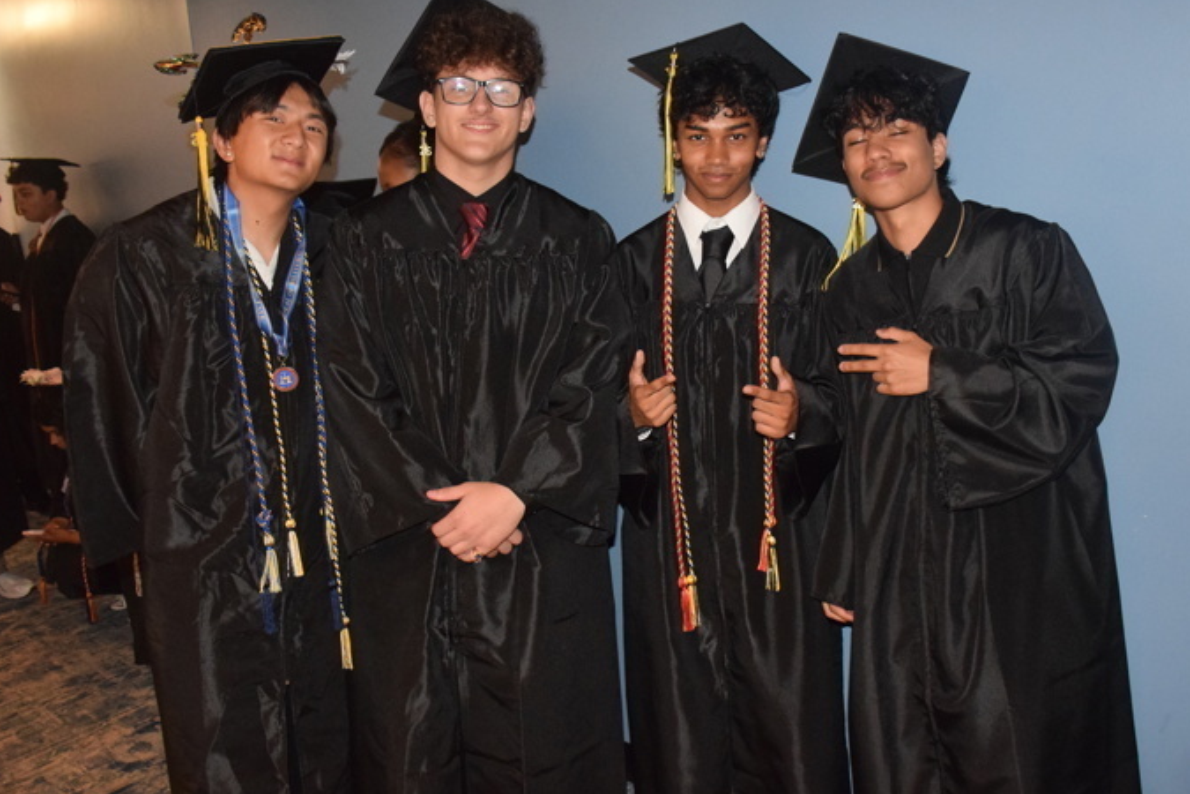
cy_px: 393
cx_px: 651
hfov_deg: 58.6
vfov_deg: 41.1
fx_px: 1058
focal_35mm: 32
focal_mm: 18
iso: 3200
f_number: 3.5
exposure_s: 1/60
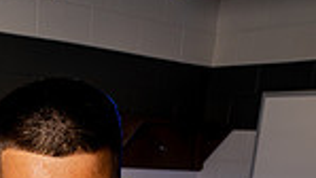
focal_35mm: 76
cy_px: 447
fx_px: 637
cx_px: 30
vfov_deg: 12.2
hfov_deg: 26.9
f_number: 6.3
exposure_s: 1/250
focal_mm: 24
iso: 160
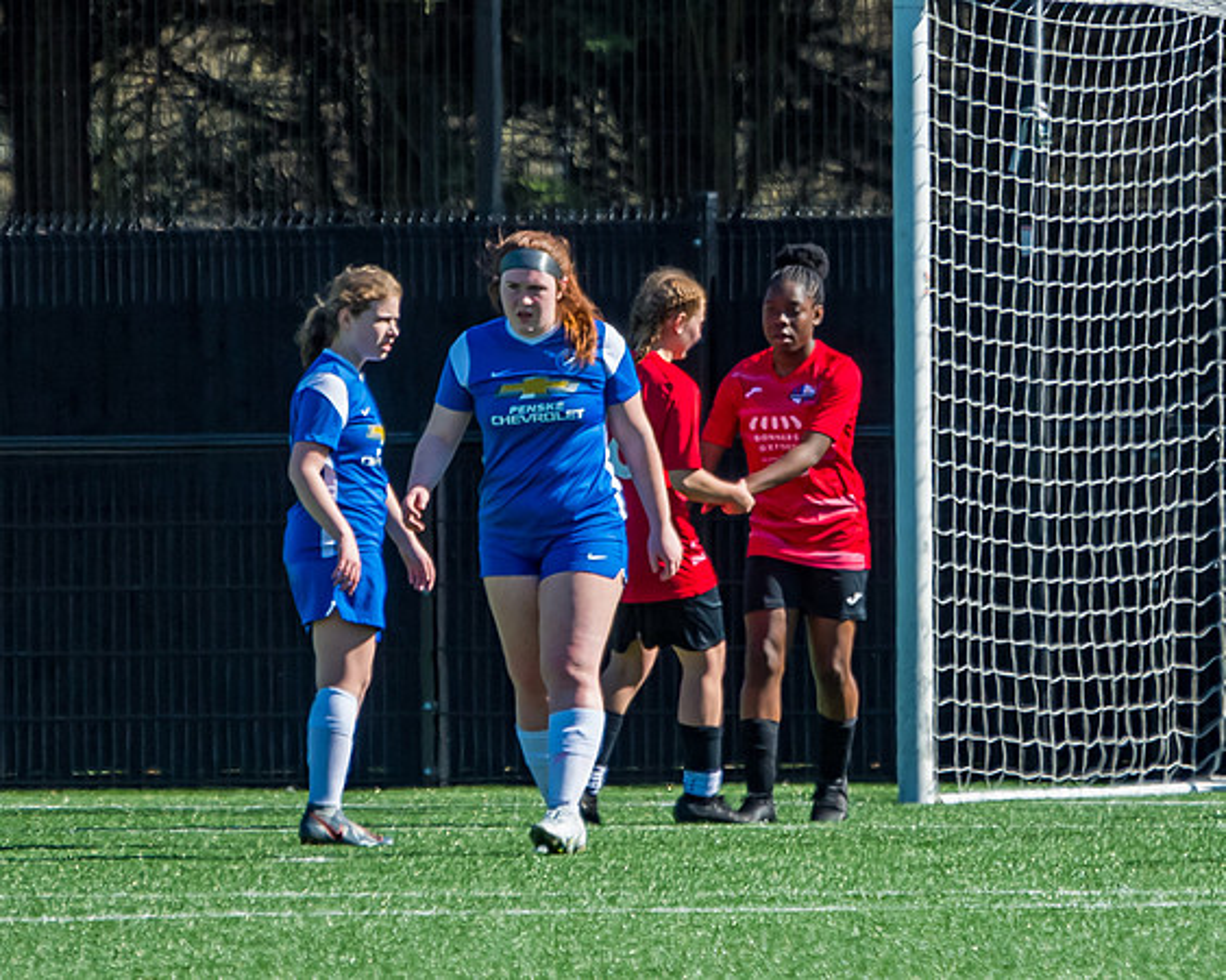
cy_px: 786
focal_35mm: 776
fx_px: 28156
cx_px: 751
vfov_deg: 2.0
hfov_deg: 2.5
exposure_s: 1/3200
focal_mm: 280
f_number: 4
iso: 400
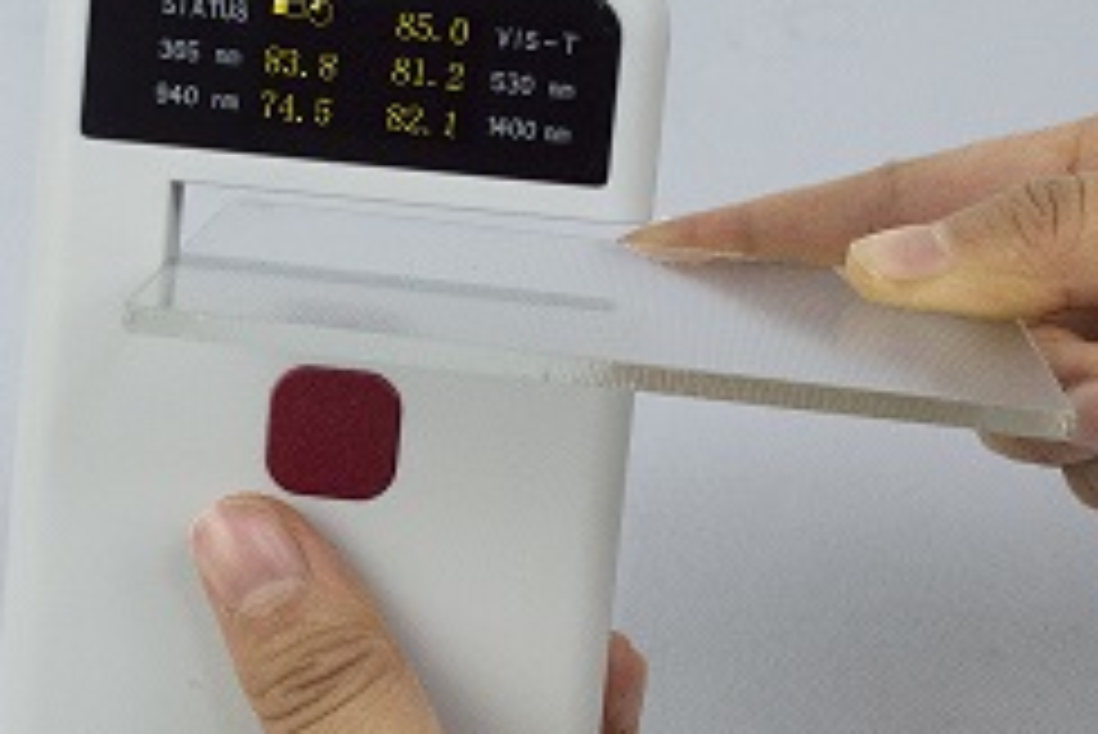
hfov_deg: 17.1
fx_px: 3662
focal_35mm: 120
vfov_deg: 11.4
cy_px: 374
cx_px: 540
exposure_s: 1/100
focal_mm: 26
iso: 400
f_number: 8
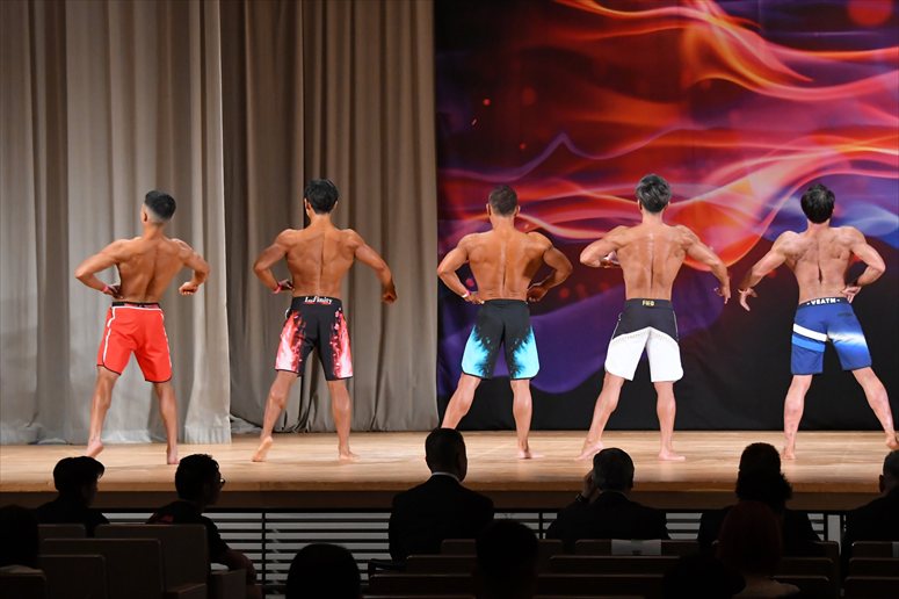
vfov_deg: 10.2
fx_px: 3370
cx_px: 450
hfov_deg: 15.2
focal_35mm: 135
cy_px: 300
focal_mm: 90
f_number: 5.6
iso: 4500
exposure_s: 1/400
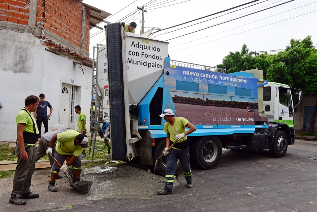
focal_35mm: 28
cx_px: 158
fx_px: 247
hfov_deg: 65.4
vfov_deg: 46.5
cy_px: 106
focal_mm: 28
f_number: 13
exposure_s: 1/640
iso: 640
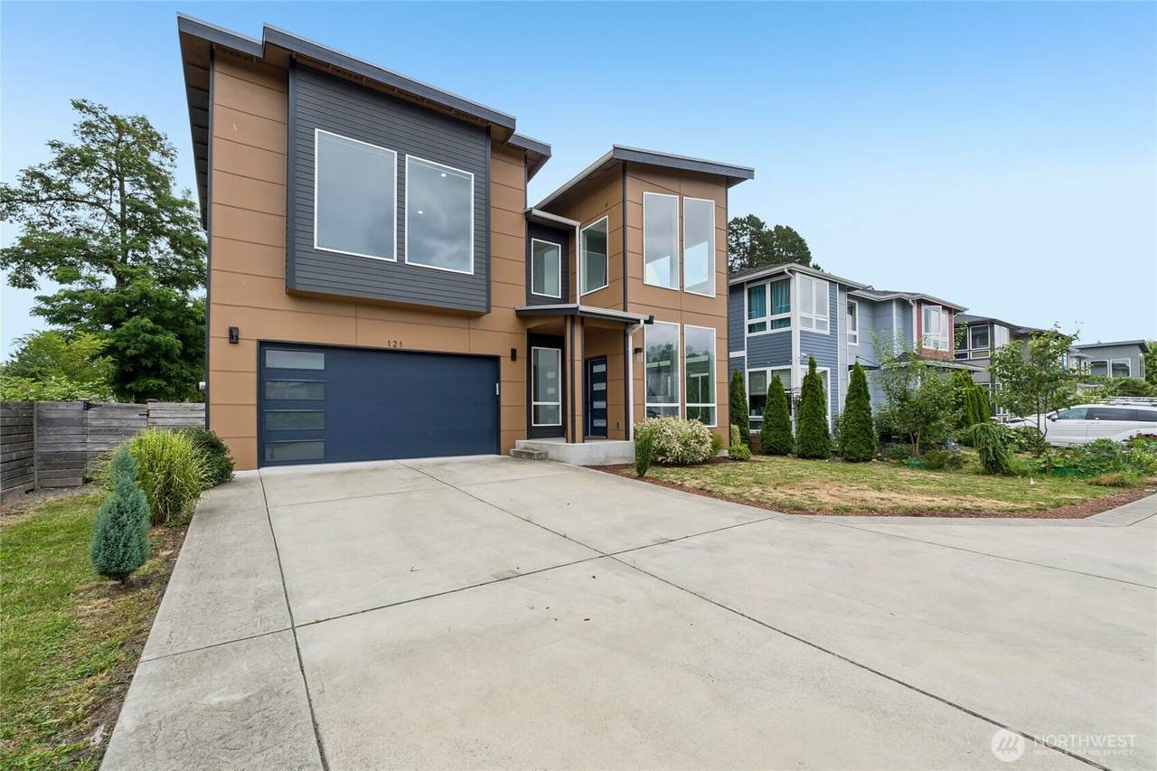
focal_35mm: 15
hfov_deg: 100.4
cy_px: 386
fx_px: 482
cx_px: 578
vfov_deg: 77.3
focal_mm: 10
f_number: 9
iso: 250
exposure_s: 1/160
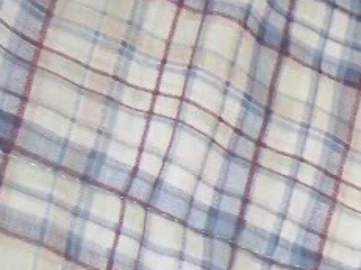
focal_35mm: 155
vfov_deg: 9.5
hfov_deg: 11.6
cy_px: 303
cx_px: 694
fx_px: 1616
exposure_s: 1/40
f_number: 2.8
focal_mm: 5.8
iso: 200
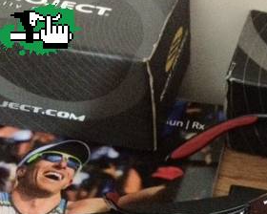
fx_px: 616
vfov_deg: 19.0
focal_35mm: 78
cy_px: 224
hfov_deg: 23.1
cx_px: 289
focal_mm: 4.28
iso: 800
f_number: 2.4
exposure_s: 1/15
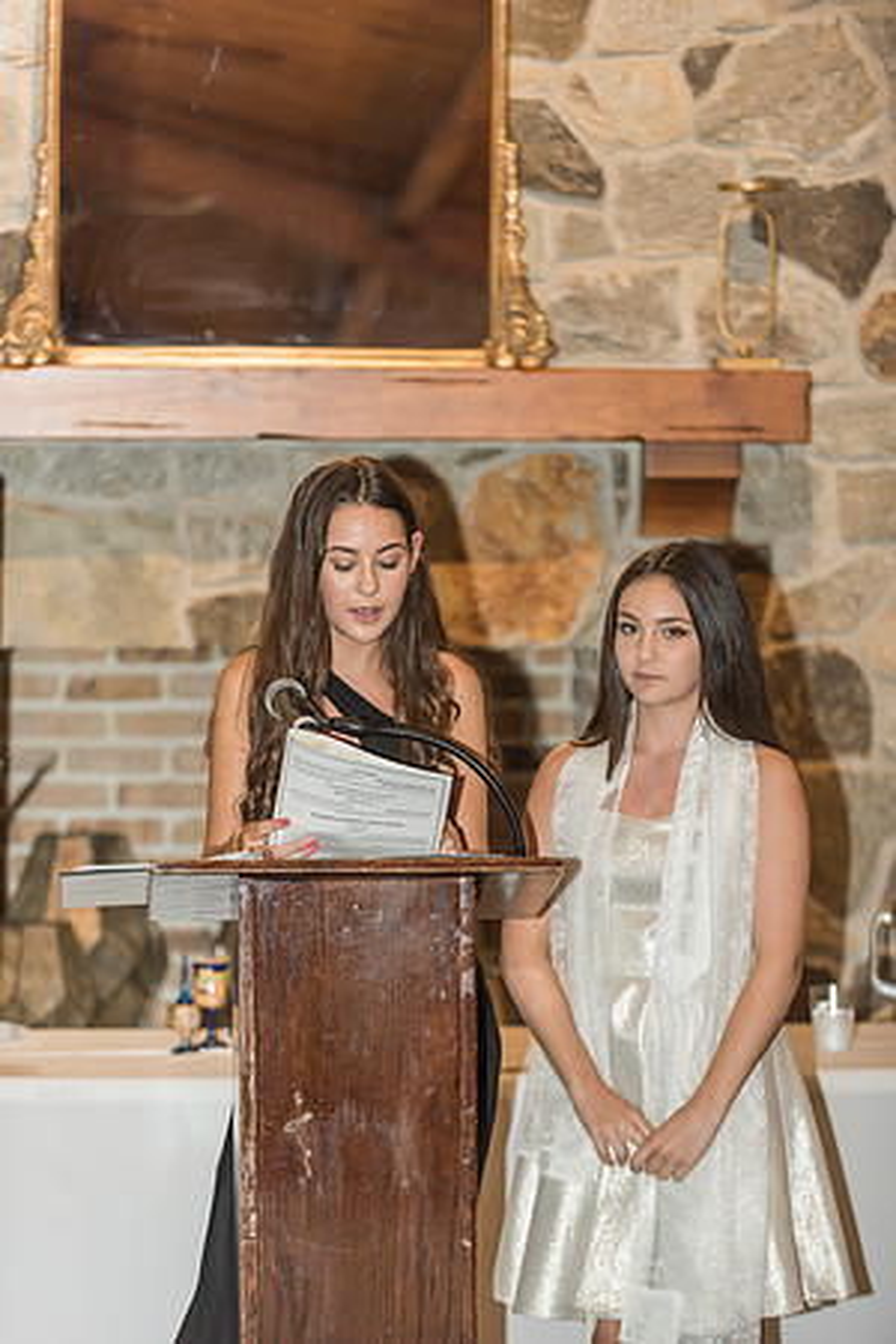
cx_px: 448
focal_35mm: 120
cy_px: 672
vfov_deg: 17.1
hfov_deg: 11.4
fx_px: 4480
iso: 800
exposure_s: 1/125
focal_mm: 120
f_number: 2.8
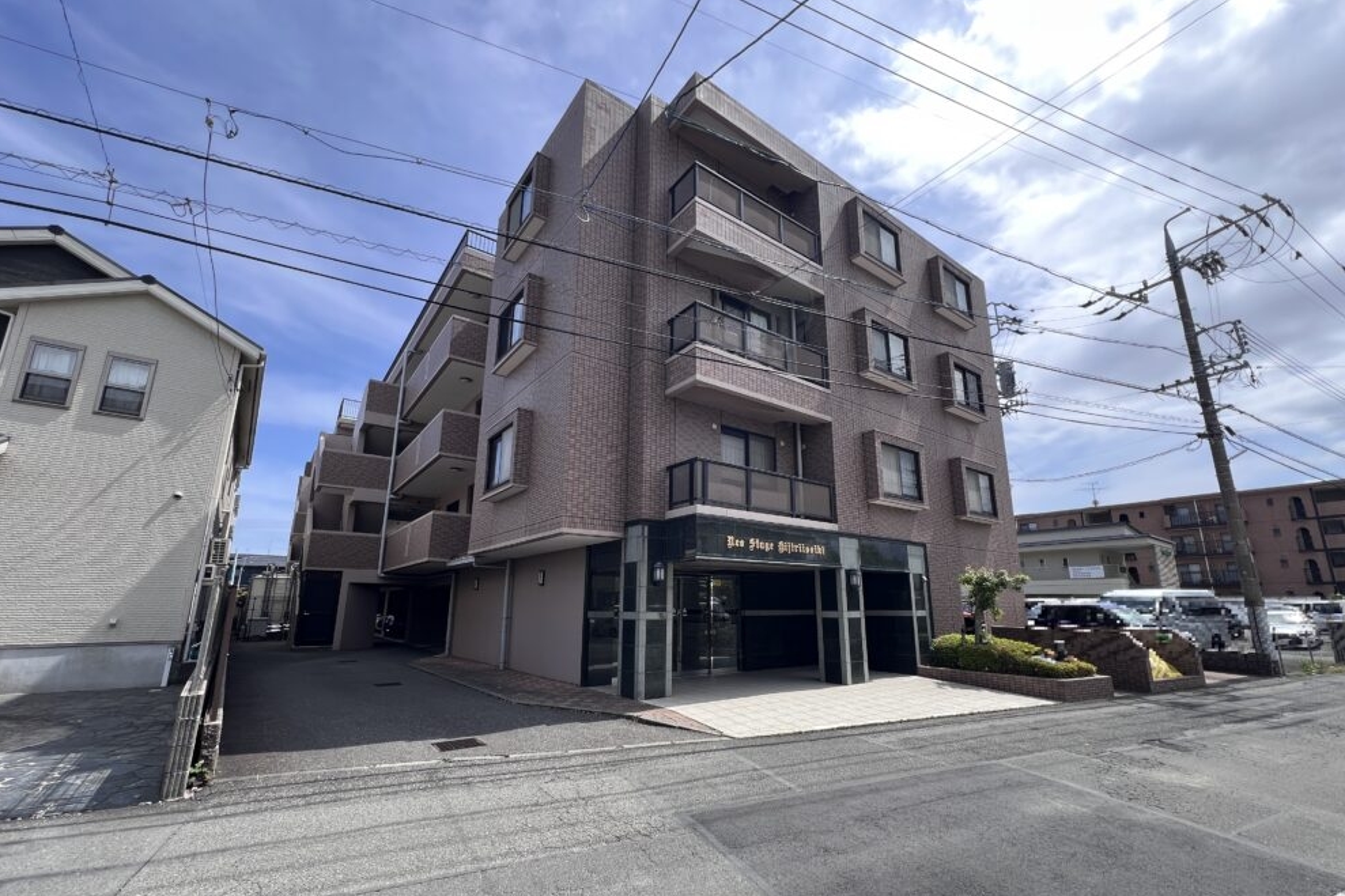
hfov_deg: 104.2
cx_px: 692
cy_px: 477
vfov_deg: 81.1
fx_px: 523
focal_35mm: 14
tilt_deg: +12.3
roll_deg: +0.3
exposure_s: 1/619
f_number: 1.8
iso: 32
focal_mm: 1.57
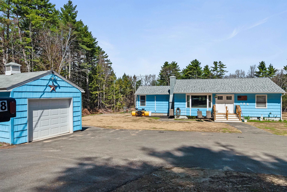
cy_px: 96
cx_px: 144
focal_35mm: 21
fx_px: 168
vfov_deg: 59.6
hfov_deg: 81.1
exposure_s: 1/500
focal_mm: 14
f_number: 10
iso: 200
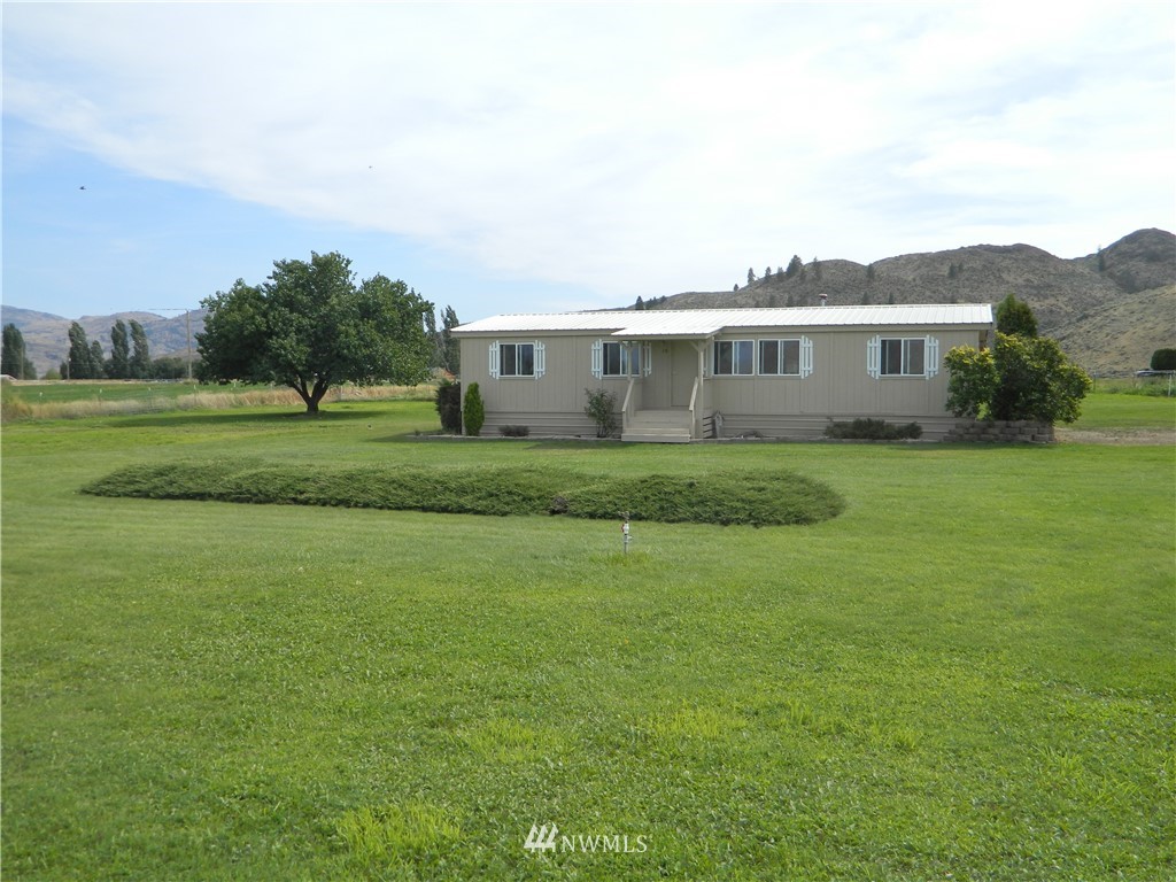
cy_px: 441
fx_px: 1053
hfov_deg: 58.4
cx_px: 588
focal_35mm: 31
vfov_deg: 45.4
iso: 80
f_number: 3.2
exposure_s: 1/800
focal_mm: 5.6
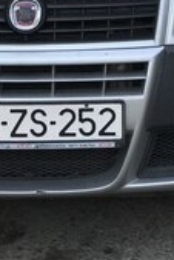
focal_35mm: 174
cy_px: -106
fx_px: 1259
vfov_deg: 11.4
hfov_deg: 7.9
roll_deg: +0.0
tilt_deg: -4.8
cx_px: 46
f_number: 2.8
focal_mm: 6.6
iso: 20
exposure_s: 1/216
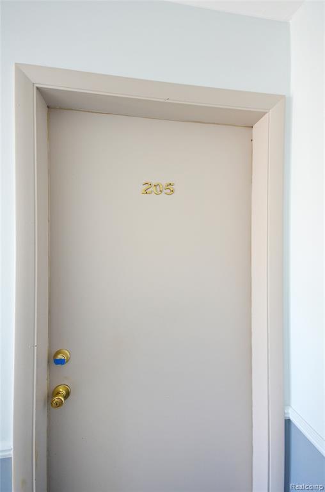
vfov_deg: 100.5
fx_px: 204
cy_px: 246
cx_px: 162
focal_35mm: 15
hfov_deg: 77.0
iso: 400
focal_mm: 10
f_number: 4
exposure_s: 1/60
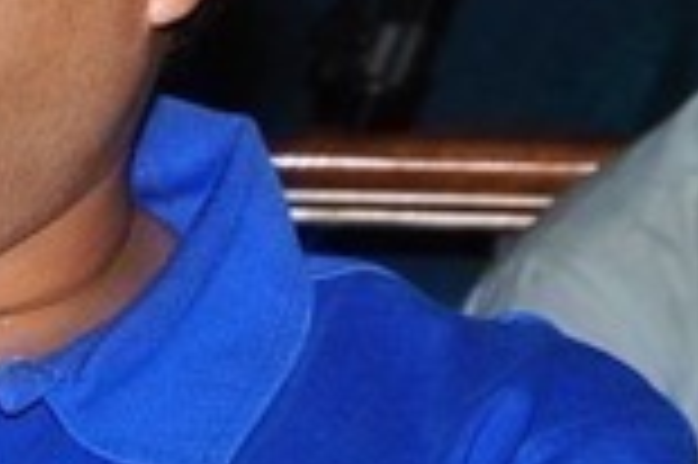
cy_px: 818
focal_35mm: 580
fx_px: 11234
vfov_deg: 2.4
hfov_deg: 3.5
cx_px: -1608
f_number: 8
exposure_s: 1/125
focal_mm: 50
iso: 400
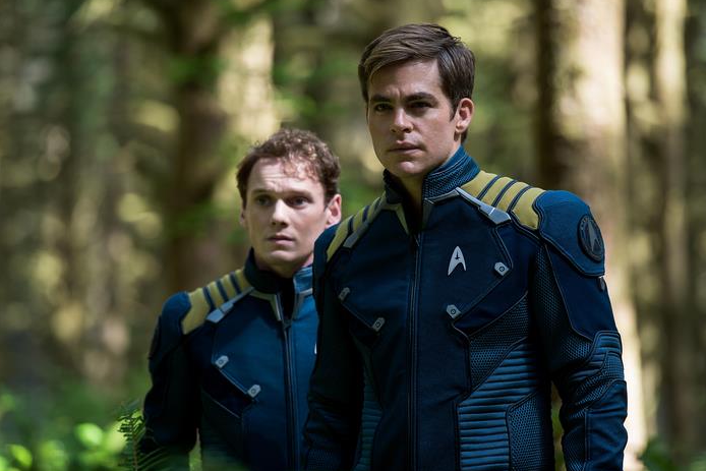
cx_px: 355
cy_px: 233
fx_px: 3668
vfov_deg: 7.3
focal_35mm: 187
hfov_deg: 11.0
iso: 800
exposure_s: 1/200
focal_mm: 185
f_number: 4.5
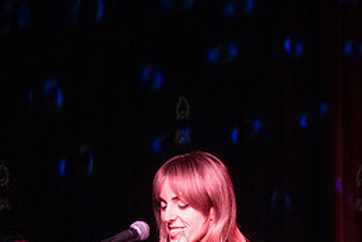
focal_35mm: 179
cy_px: 254
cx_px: 182
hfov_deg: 11.5
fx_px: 1801
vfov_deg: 7.6
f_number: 2.8
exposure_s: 1/320
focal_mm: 80
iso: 8000
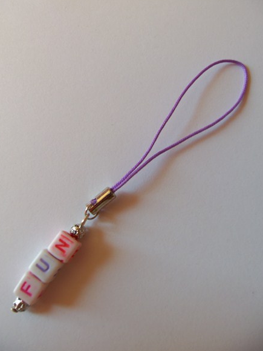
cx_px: 130
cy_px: 178
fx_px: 304
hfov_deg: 46.8
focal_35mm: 30
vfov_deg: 60.0
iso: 80
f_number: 3.4
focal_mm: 5.2
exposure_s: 1/40
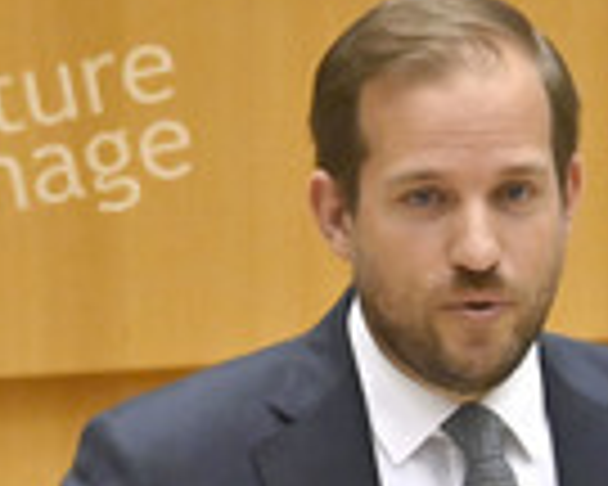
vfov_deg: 0.9
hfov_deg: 1.2
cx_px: 450
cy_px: 828
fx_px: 30051
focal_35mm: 1670
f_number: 6.3
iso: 4000
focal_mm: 600
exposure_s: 1/500
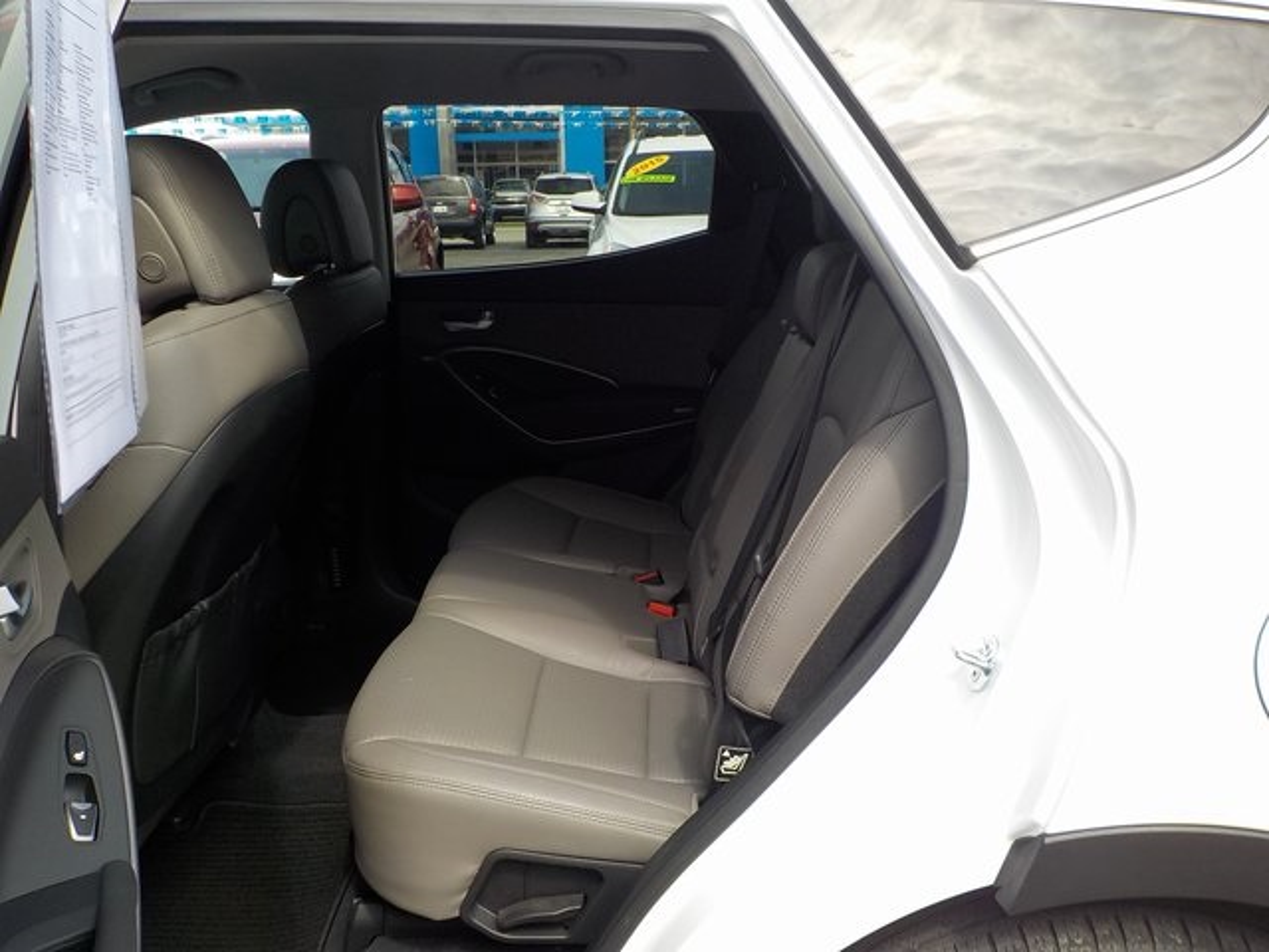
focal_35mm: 30
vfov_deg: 46.8
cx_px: 634
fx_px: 1100
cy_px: 476
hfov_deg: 60.0
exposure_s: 1/320
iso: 125
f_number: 3.3
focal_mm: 4.1
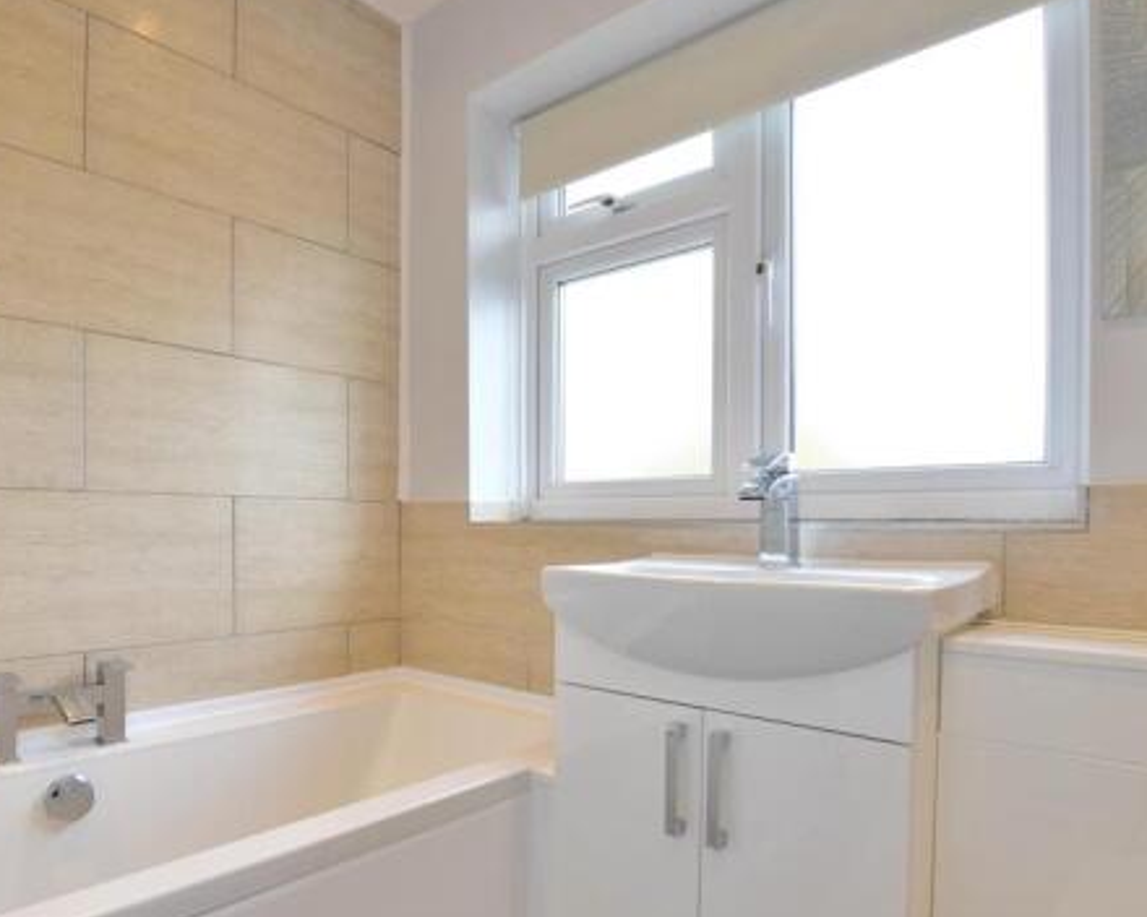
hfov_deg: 77.1
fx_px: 713
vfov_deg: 65.1
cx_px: 485
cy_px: 535
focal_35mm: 21
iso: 400
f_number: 11
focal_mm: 10
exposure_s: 1/20
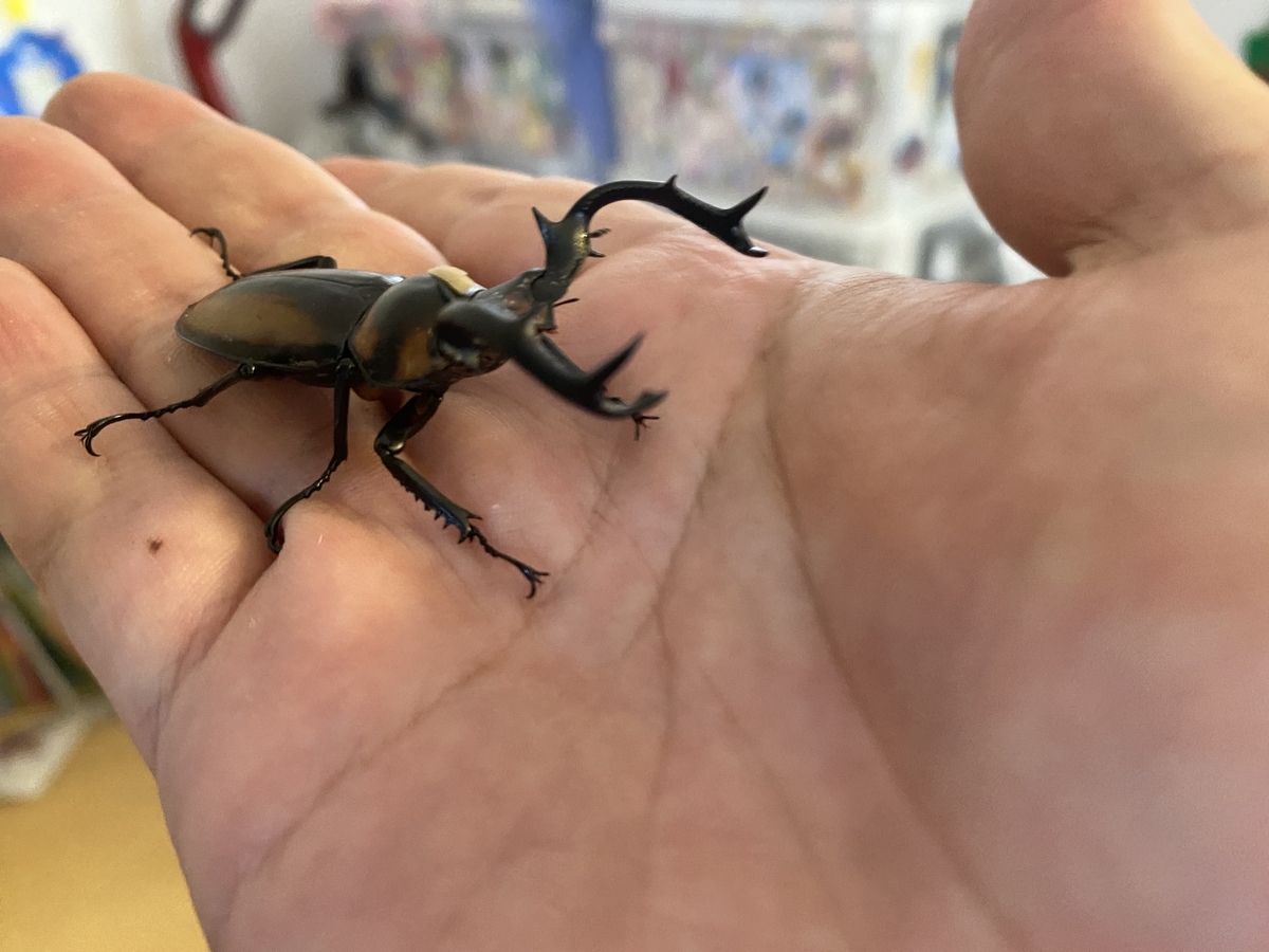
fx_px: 953
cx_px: 634
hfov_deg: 67.3
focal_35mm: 26
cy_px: 476
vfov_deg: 53.1
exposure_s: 1/50
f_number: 1.8
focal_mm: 4.25
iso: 500
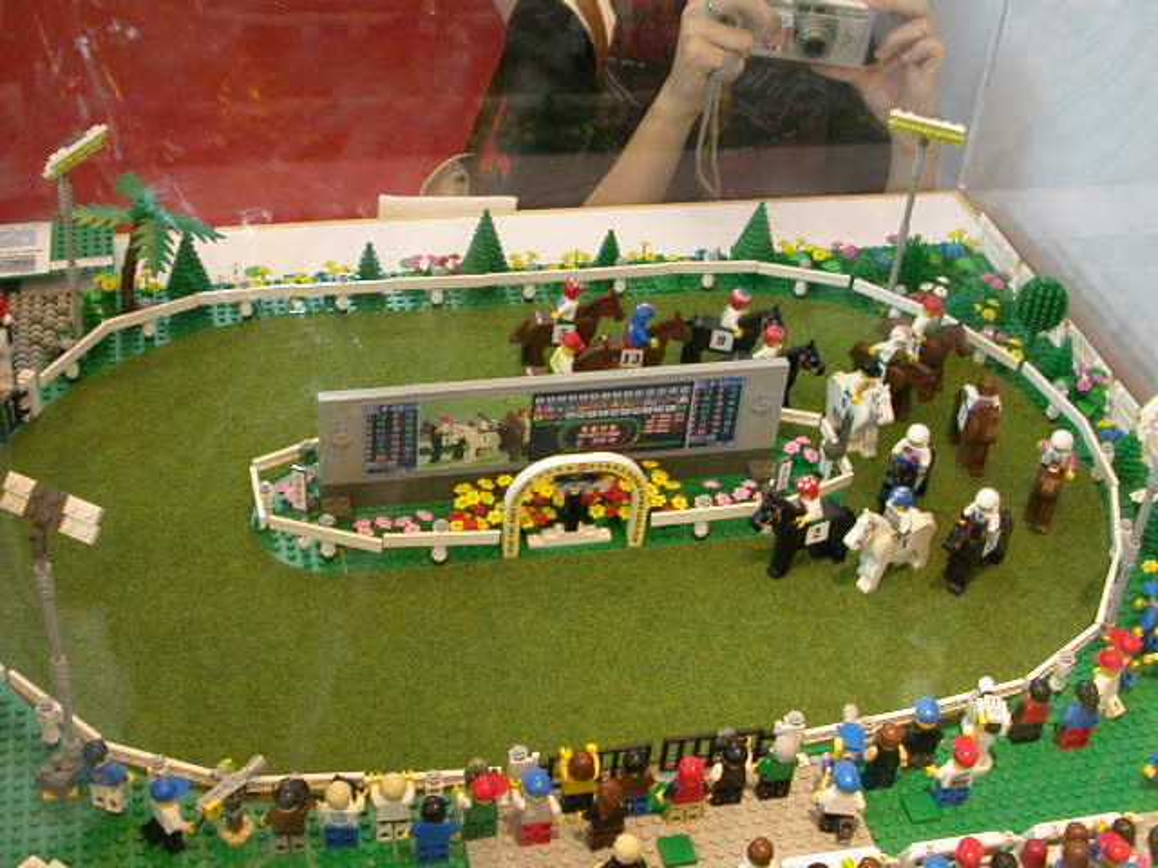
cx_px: 579
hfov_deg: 38.9
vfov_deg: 29.7
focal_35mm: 49
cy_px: 434
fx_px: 1639
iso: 175
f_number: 3.2
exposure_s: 1/27.3
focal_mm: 7.5
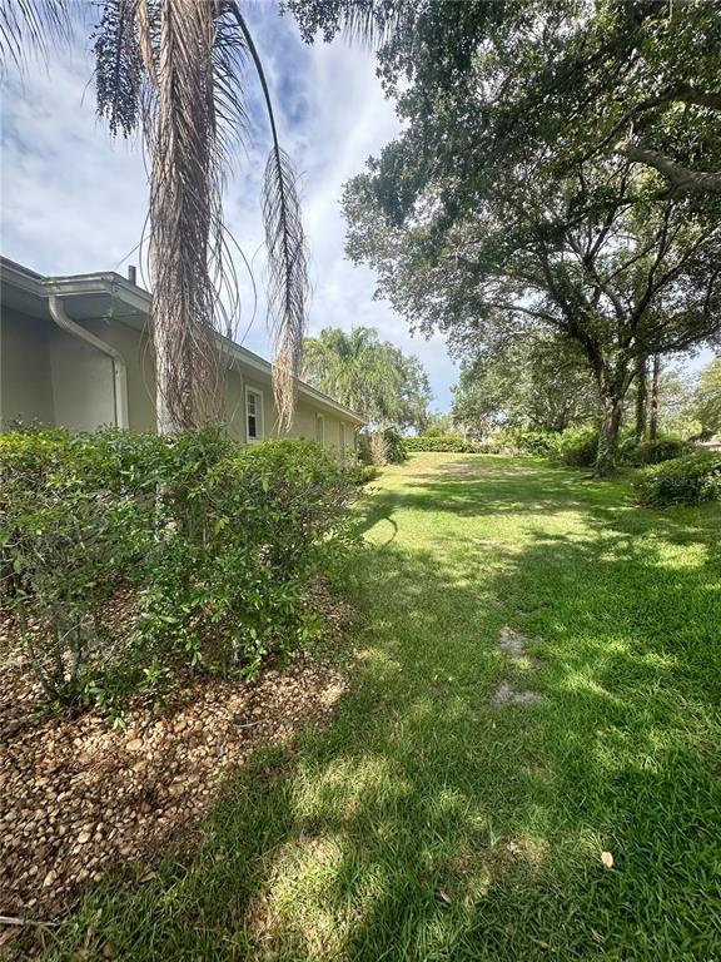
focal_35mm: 14
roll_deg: -0.8
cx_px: 360
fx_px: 389
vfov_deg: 102.1
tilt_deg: -1.9
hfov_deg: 85.7
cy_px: 481
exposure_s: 1/818
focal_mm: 2.22
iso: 50
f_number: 2.2
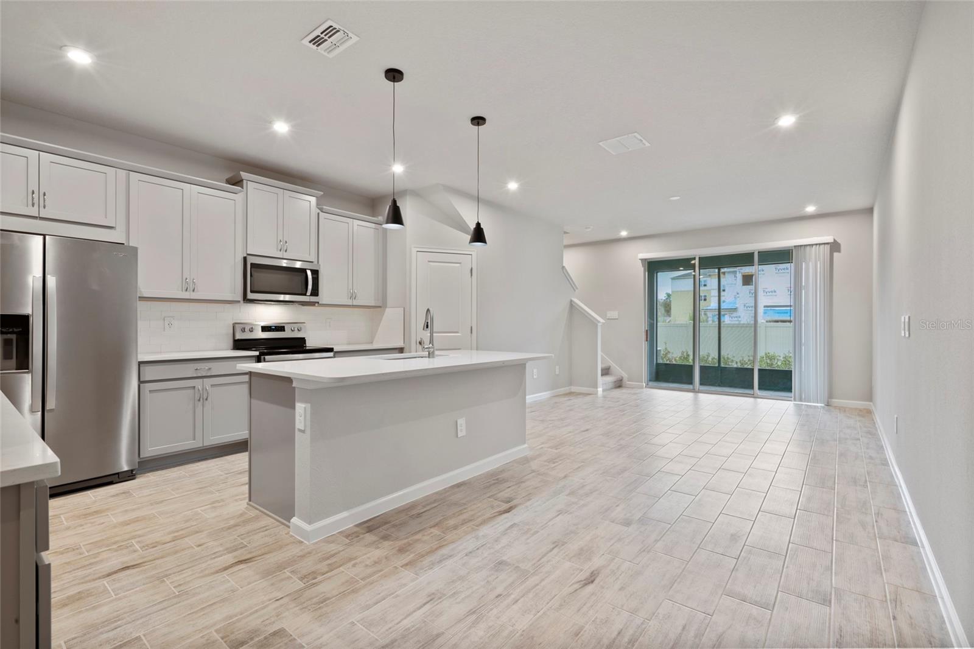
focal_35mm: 16
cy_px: 324
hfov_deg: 96.7
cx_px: 487
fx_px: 433
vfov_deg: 73.7
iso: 320
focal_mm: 16
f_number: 8
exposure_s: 1/2.5
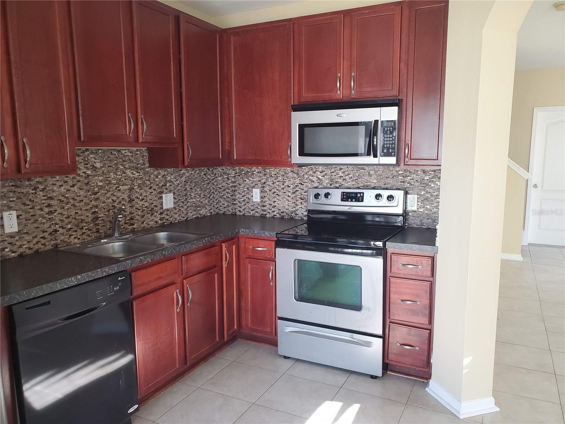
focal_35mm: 26
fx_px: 424
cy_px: 212
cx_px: 282
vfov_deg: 53.1
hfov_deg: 67.3
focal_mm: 4.3
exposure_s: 1/50
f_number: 2.4
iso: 320
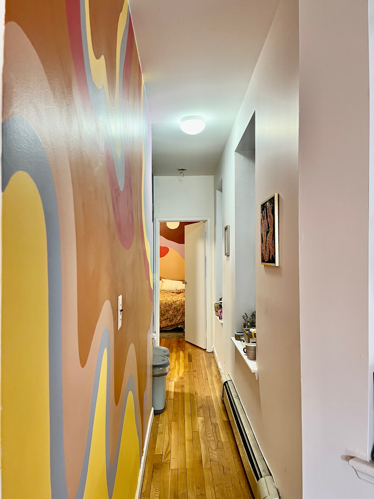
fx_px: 375
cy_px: 250
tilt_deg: +0.6
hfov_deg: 53.1
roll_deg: +0.7
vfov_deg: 67.3
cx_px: 187
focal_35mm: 26
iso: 160
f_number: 1.6
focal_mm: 5.1
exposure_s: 1/60
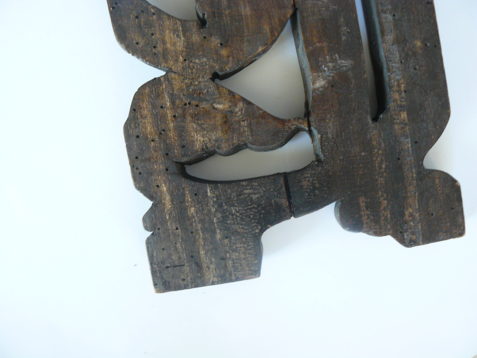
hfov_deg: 51.4
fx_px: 496
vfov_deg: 39.7
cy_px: 179
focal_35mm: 36
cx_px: 238
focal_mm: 6
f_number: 2.8
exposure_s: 1/30
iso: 200
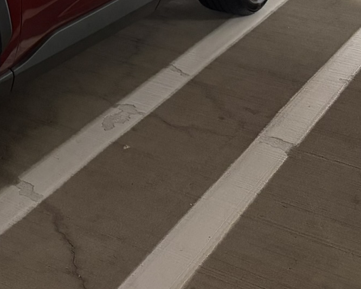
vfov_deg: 18.3
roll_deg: +0.4
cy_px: -92
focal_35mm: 78
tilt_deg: -13.0
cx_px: -115
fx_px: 833
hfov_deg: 21.9
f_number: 1.6
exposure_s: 1/30
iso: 640
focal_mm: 5.96
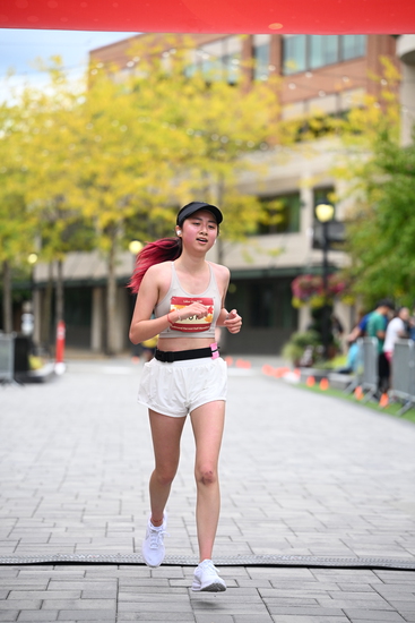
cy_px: 312
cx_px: 208
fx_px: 1987
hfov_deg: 11.9
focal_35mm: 115
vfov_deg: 17.8
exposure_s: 1/2500
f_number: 2.8
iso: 640
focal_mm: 115
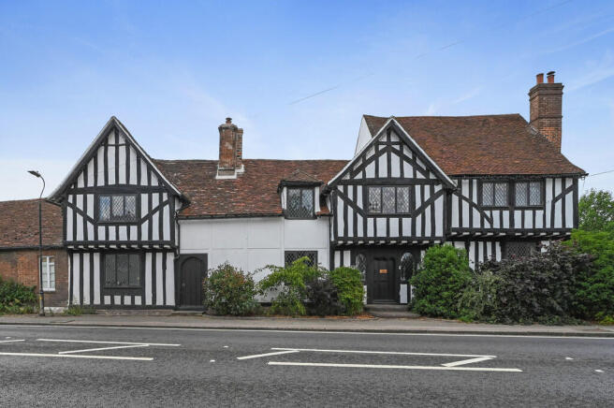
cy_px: 204
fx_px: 239
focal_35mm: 14
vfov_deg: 81.1
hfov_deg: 104.3
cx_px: 307
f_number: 11
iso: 400
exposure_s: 1/400
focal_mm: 14
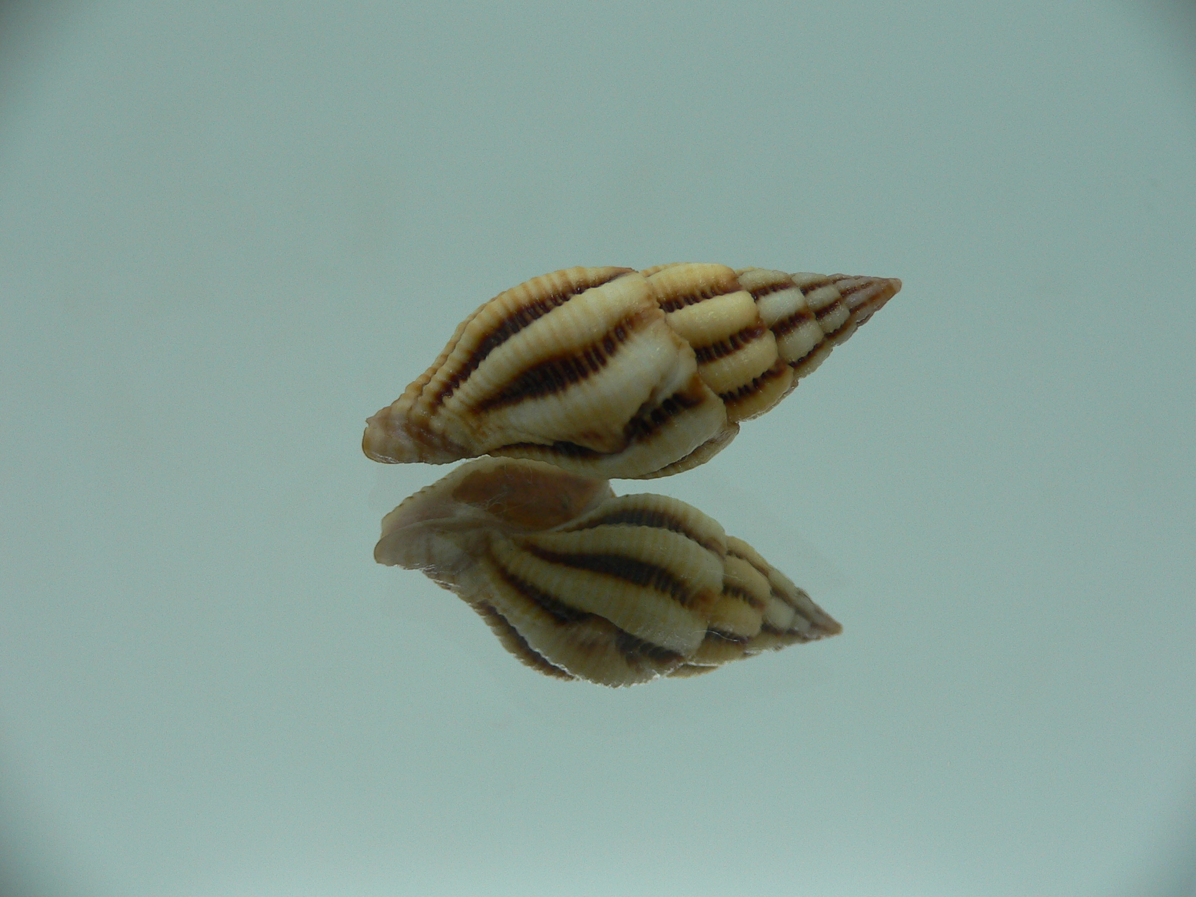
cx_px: 598
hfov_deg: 52.6
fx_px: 1209
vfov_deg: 40.7
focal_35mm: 35
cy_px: 448
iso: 80
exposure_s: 1/60
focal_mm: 4.6
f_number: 2.8
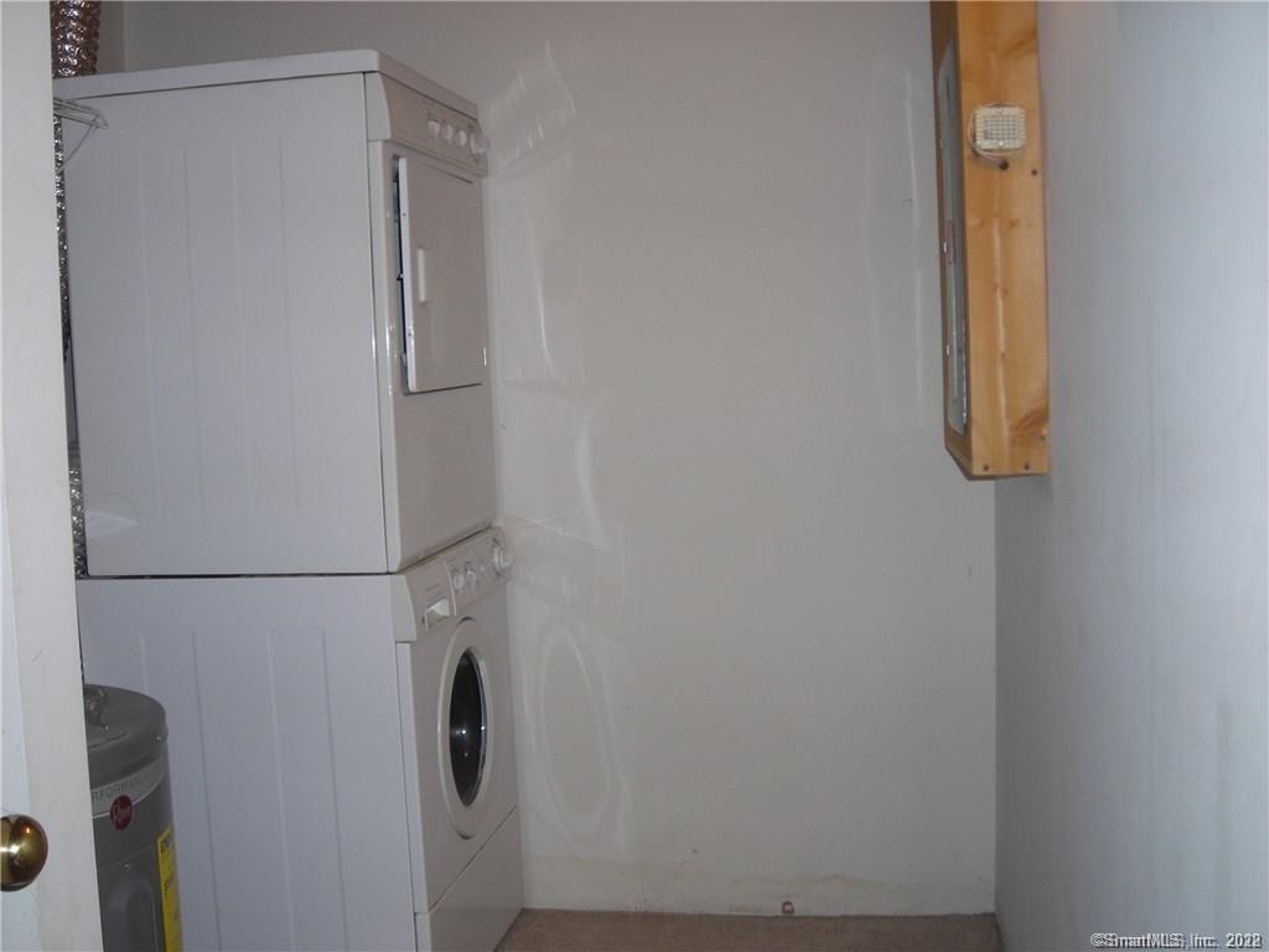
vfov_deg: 35.1
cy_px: 476
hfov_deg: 45.8
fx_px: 1503
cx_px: 634
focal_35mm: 41
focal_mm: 6.8
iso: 66
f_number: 3.3
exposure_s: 1/60
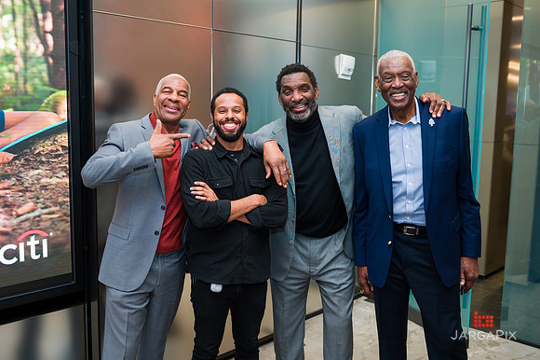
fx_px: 540
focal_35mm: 36
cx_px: 270
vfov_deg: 36.8
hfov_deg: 53.2
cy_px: 180
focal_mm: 36
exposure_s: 1/200
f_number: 4
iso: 800
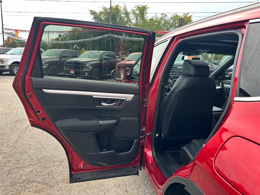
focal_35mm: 24
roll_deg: -3.2
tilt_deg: -9.8
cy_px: 98
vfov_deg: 56.8
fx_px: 180
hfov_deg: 71.6
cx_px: 130
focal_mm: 6.86
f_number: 1.78
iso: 80
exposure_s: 1/491
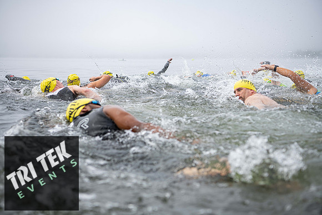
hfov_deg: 32.4
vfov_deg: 21.9
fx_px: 555
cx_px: 161
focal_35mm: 62
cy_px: 108
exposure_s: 1/640
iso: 320
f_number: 4
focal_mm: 62
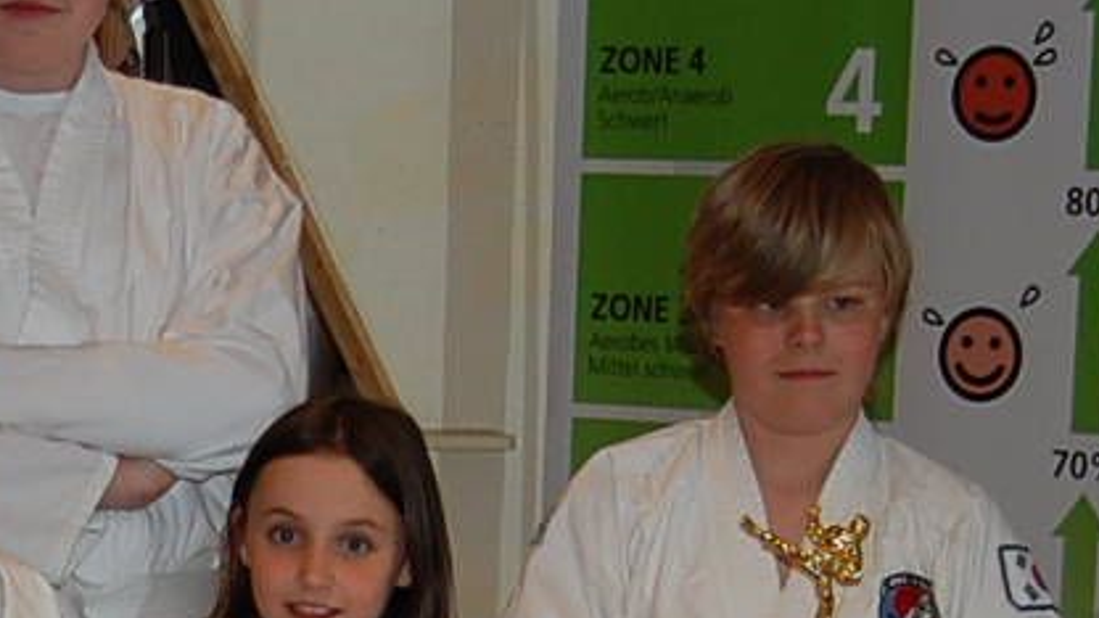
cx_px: -362
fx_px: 5126
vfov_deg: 6.8
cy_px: 1019
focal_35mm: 176
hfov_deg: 11.9
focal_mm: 31
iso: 400
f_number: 4.5
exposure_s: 1/60
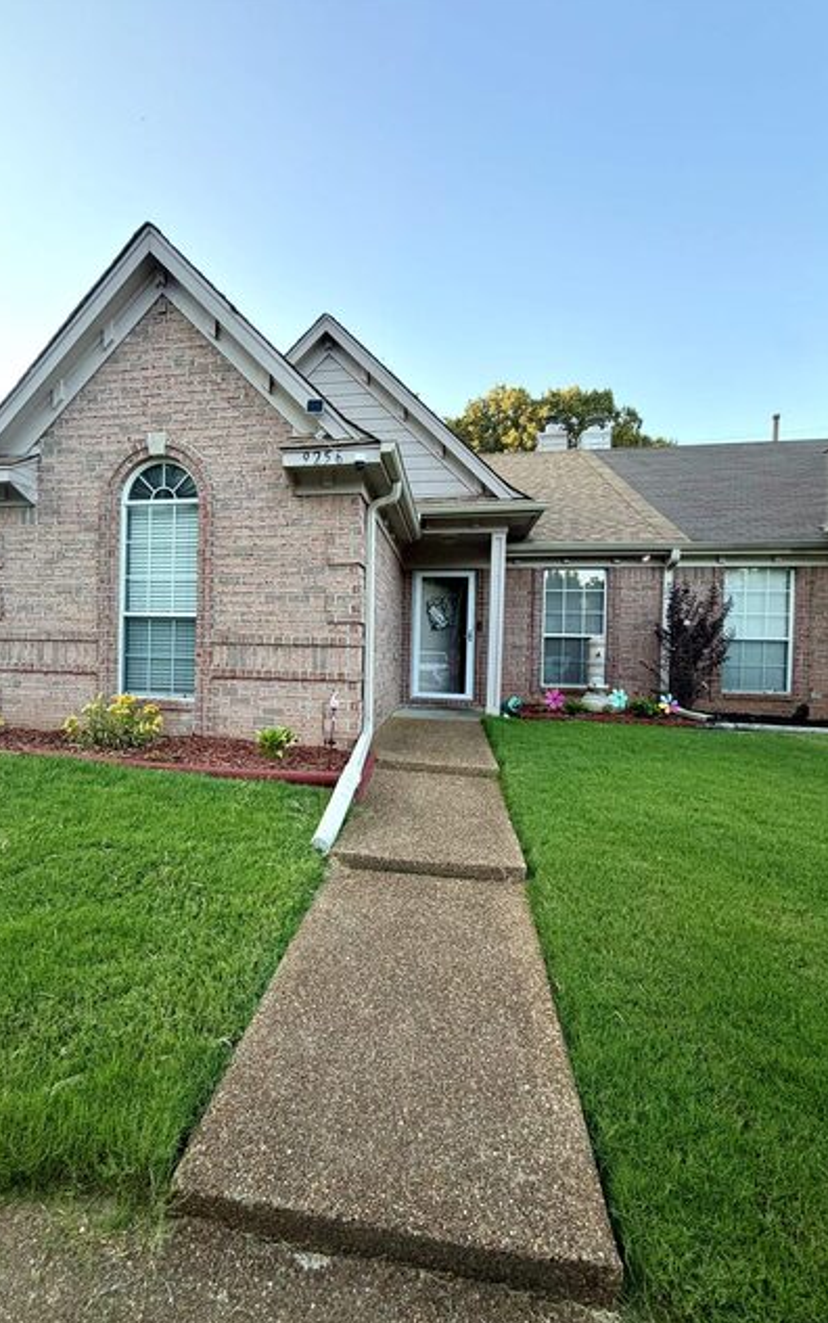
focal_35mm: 15
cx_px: 345
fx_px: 541
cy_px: 658
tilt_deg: -0.4
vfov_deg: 101.4
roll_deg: -2.7
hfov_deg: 74.3
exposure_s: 1/213
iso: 40
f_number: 2.2
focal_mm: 2.22
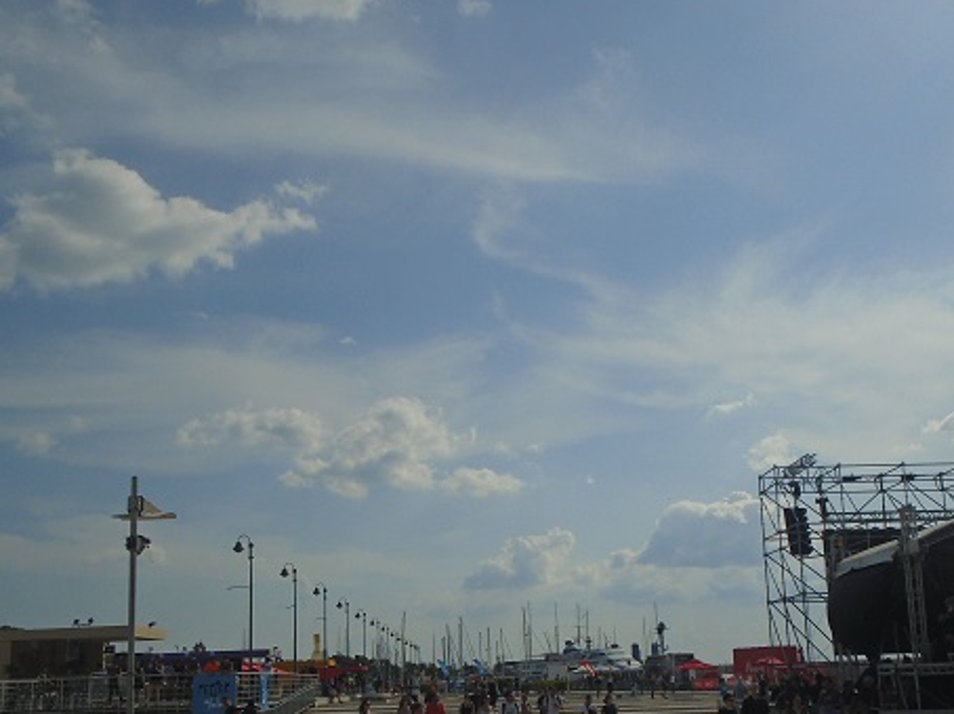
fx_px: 1129
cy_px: 443
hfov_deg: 45.8
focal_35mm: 41
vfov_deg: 34.9
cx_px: 513
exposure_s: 1/800
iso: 100
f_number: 8.8
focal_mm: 5.5
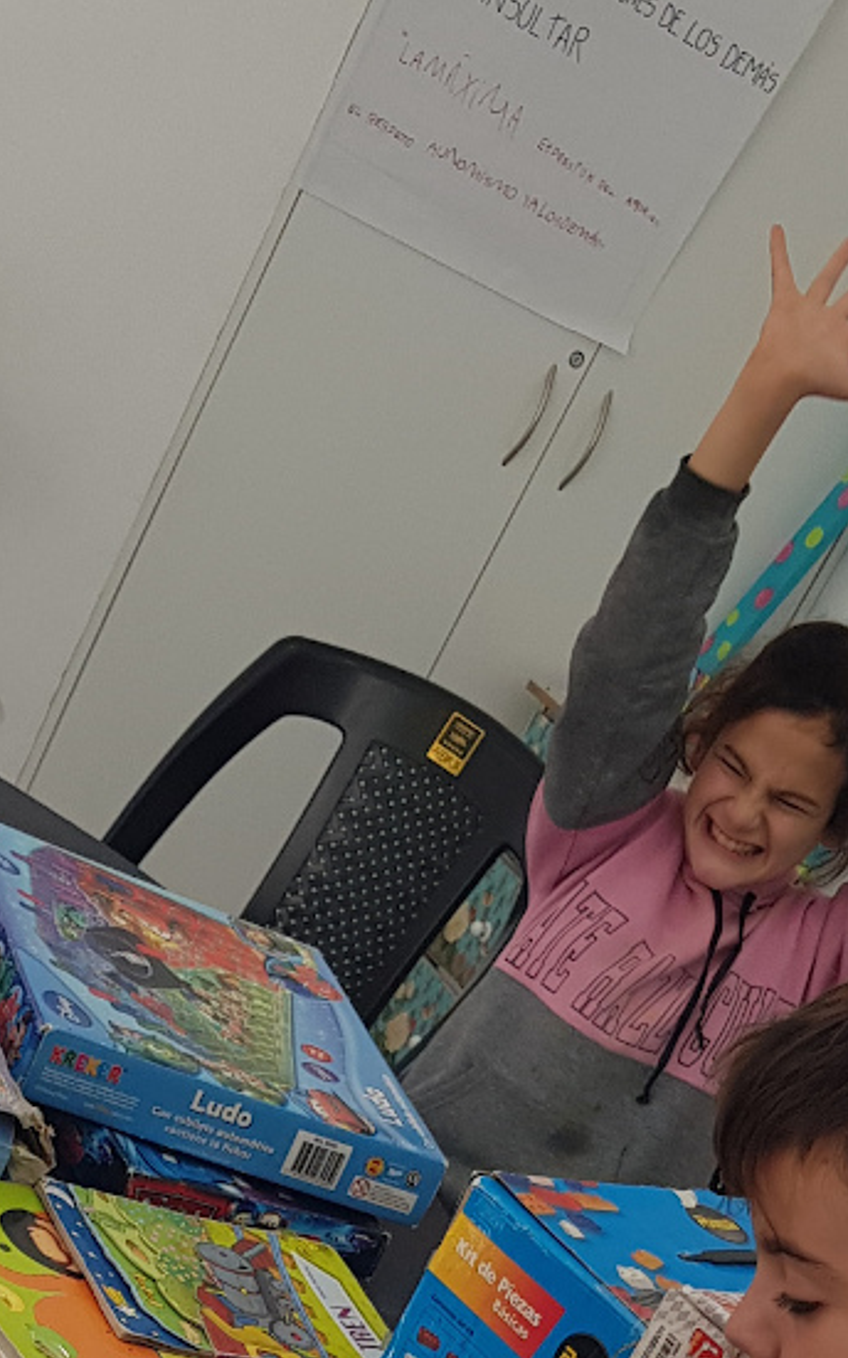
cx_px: 163
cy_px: 1673
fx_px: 2960
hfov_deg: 16.2
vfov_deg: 23.4
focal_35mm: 80
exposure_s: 1/120
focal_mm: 4.2
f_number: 1.7
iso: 50
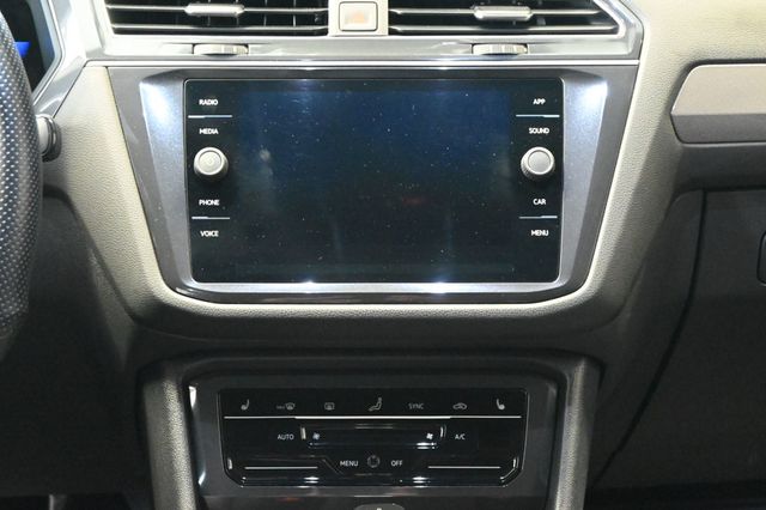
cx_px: 383
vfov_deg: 20.1
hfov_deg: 29.9
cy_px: 255
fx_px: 1435
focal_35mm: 68
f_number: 6
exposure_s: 1/13
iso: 12800
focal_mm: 45
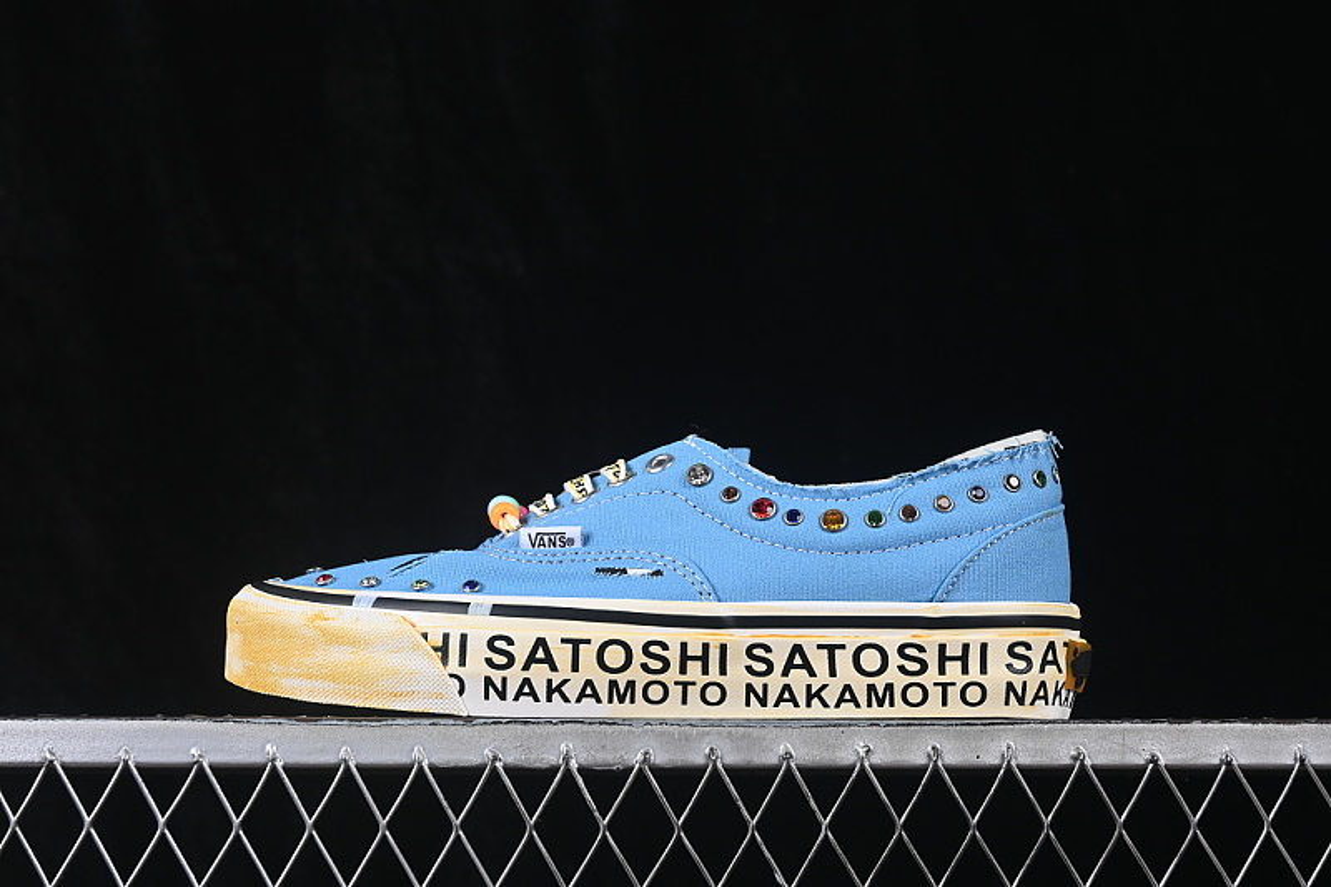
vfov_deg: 18.2
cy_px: 444
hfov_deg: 27.0
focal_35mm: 75
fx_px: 2772
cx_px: 666
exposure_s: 1/80
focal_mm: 50
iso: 160
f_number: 8
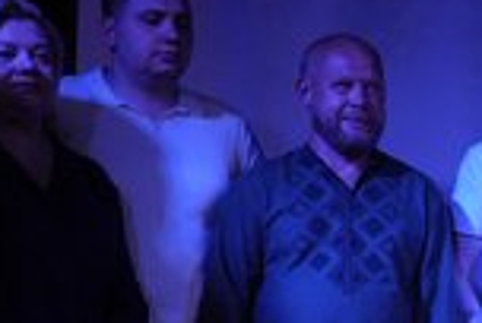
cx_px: 571
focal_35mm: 105
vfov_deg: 13.0
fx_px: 1409
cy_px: 299
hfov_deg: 18.5
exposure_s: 1/640
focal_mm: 40
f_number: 2.8
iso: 1000
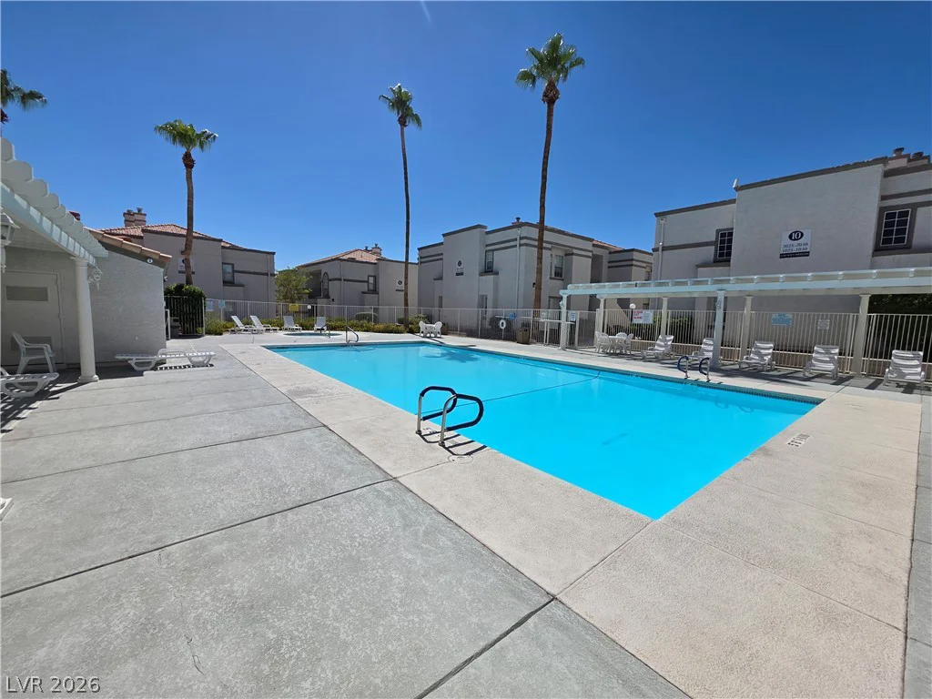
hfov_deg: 106.2
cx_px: 466
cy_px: 350
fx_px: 350
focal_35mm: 13
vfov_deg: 89.9
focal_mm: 2.2
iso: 40
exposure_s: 1/4994
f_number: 1.9
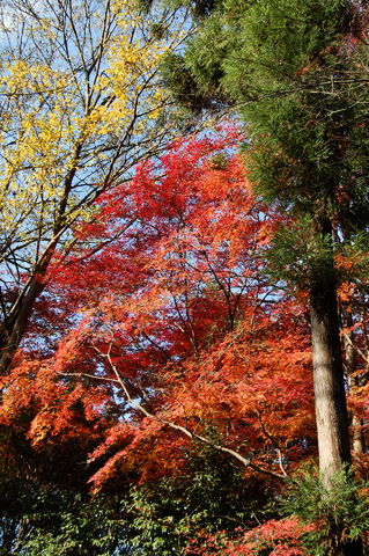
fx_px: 878
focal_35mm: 57
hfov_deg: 23.7
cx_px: 184
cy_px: 278
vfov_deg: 35.1
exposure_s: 1/200
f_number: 7.1
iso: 200
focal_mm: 38
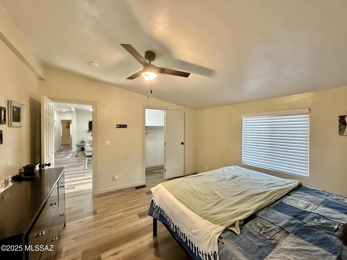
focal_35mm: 14
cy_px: 130
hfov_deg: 102.1
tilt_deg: +0.0
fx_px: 140
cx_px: 174
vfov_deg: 85.7
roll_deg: -0.1
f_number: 2.2
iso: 200
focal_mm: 2.22
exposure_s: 1/60
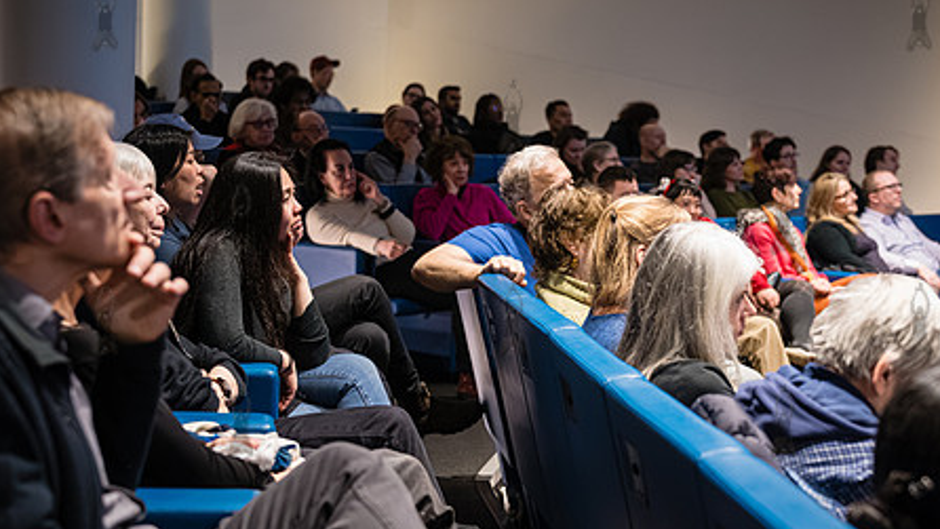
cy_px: 318
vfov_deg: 18.8
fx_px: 1595
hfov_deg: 32.8
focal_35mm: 64
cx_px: 510
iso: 5000
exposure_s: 1/160
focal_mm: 47
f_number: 2.8
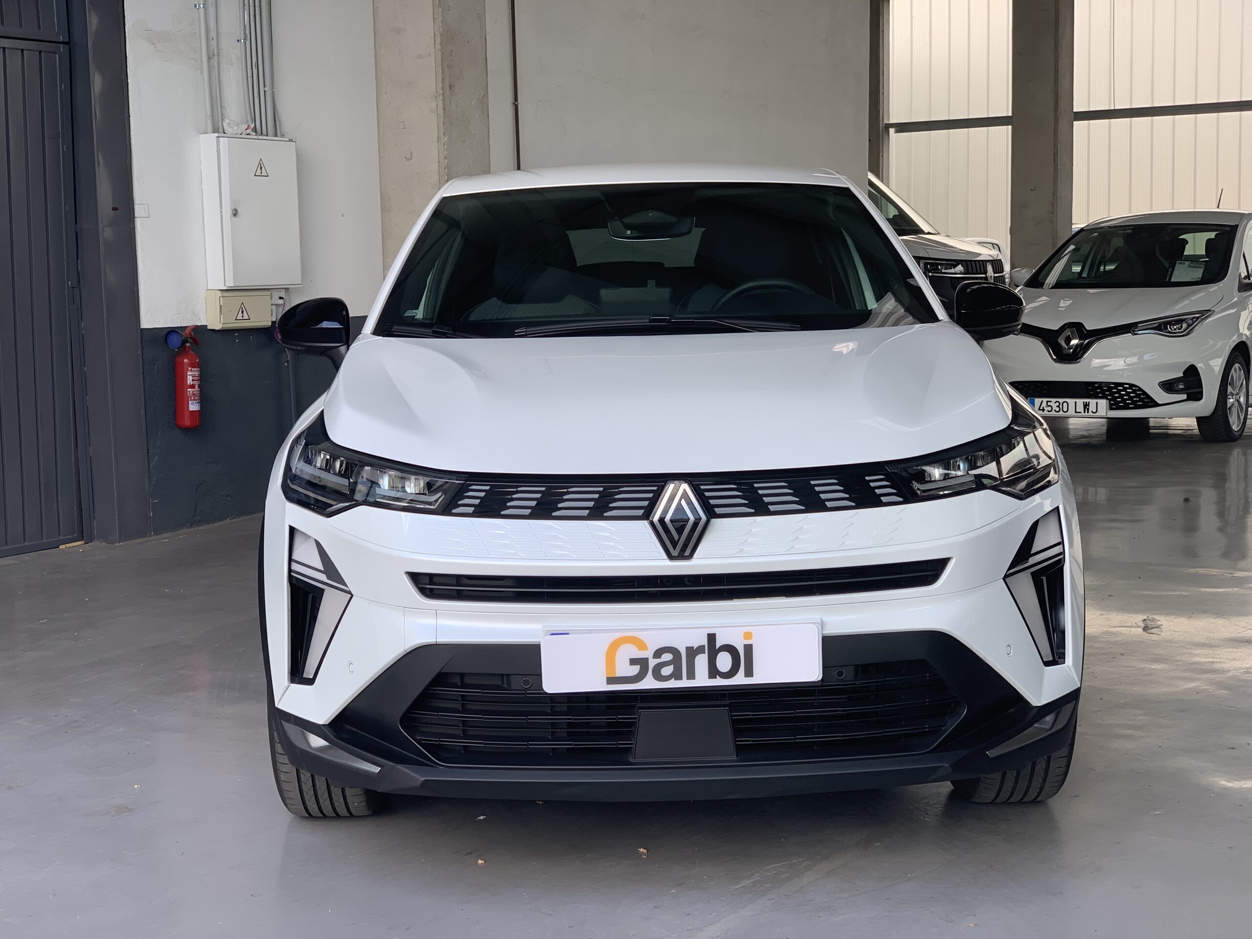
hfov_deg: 36.8
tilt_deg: -5.7
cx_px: 626
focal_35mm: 52
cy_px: 470
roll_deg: +1.6
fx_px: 1881
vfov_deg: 28.0
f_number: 2.4
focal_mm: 6
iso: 16
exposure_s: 1/81
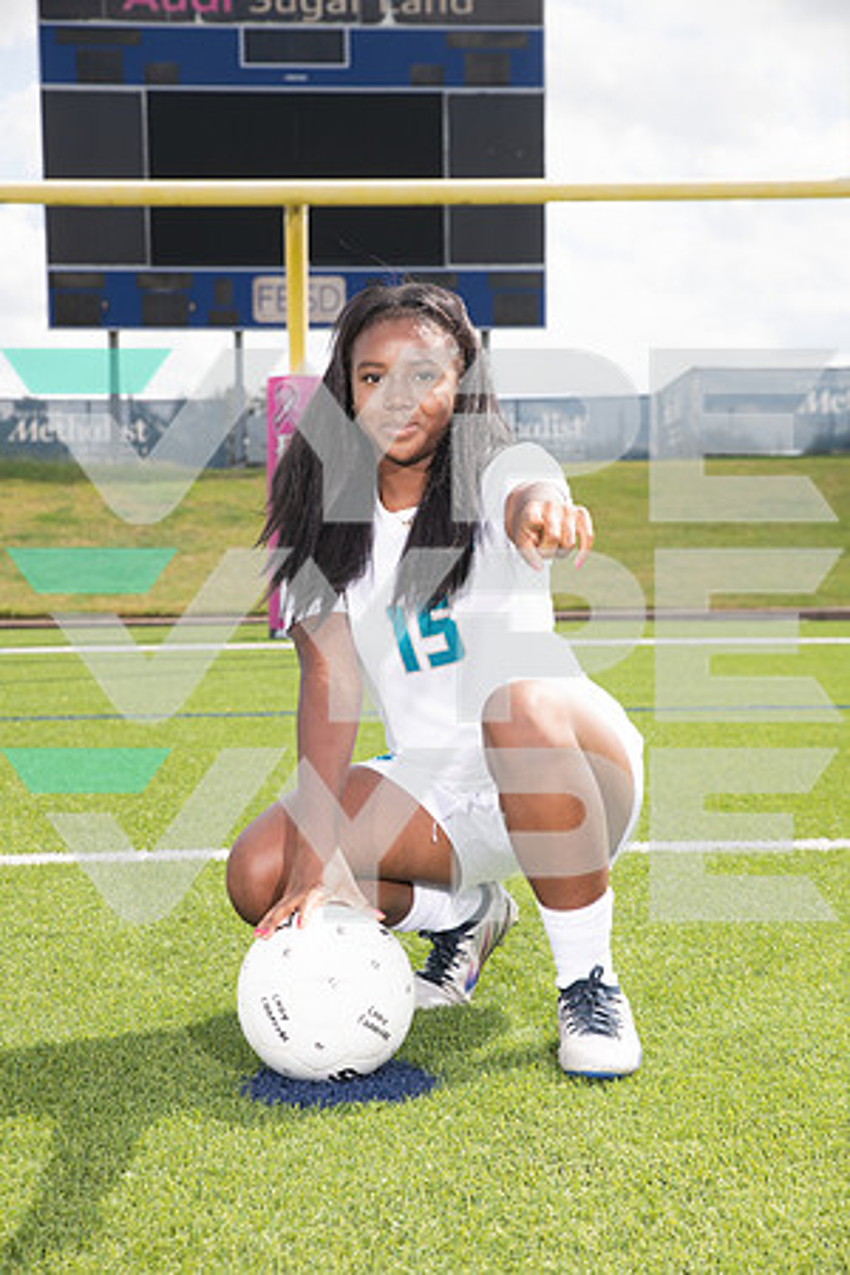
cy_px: 638
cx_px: 425
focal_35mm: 62
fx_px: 2196
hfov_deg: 21.9
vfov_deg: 32.4
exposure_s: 1/400
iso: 125
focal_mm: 62
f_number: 7.1
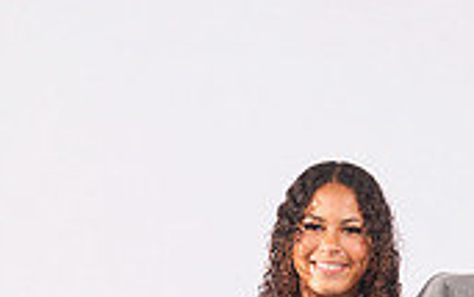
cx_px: 297
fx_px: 1176
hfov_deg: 22.7
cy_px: 622
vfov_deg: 12.4
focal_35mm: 91
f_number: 7.1
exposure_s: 1/200
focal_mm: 34
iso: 160
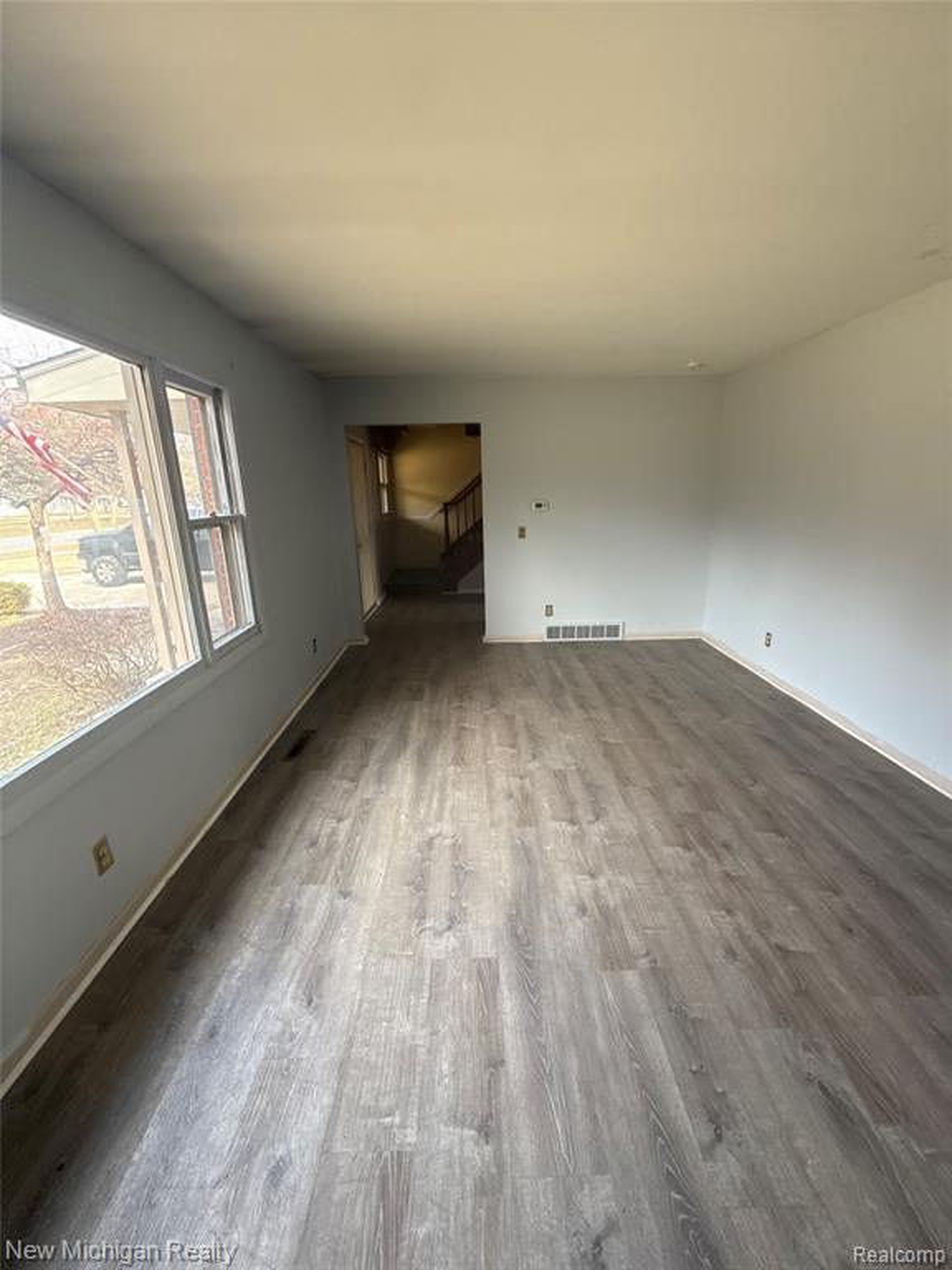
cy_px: 635
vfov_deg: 102.1
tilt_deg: -15.1
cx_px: 476
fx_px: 513
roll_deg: +1.9
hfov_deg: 85.7
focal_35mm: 14
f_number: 2.2
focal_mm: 2.22
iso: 160
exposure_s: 1/99
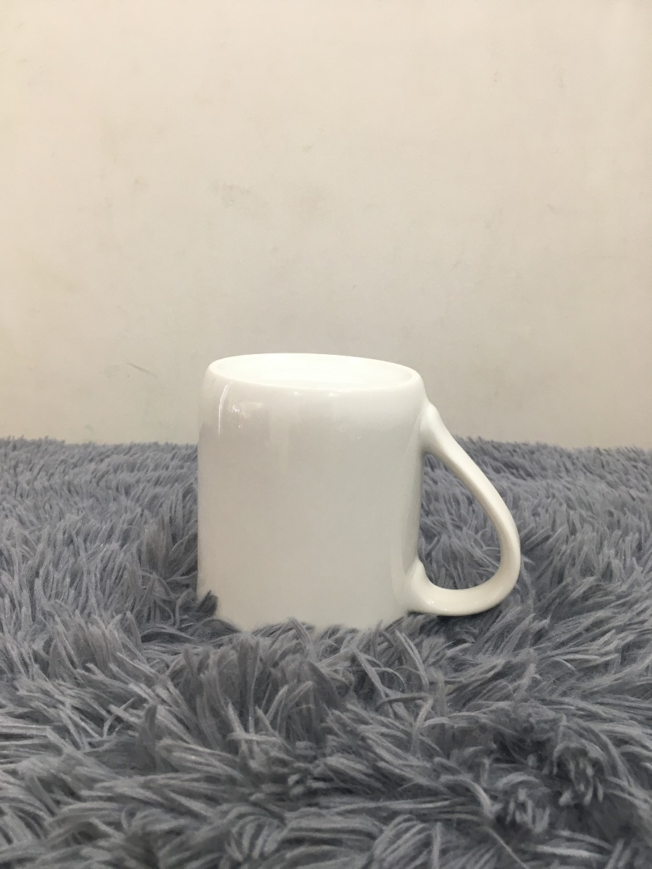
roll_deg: +0.4
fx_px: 728
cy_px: 434
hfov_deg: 48.2
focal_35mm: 29
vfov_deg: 61.7
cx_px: 326
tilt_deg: -13.8
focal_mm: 4.15
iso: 80
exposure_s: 1/33
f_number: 2.2
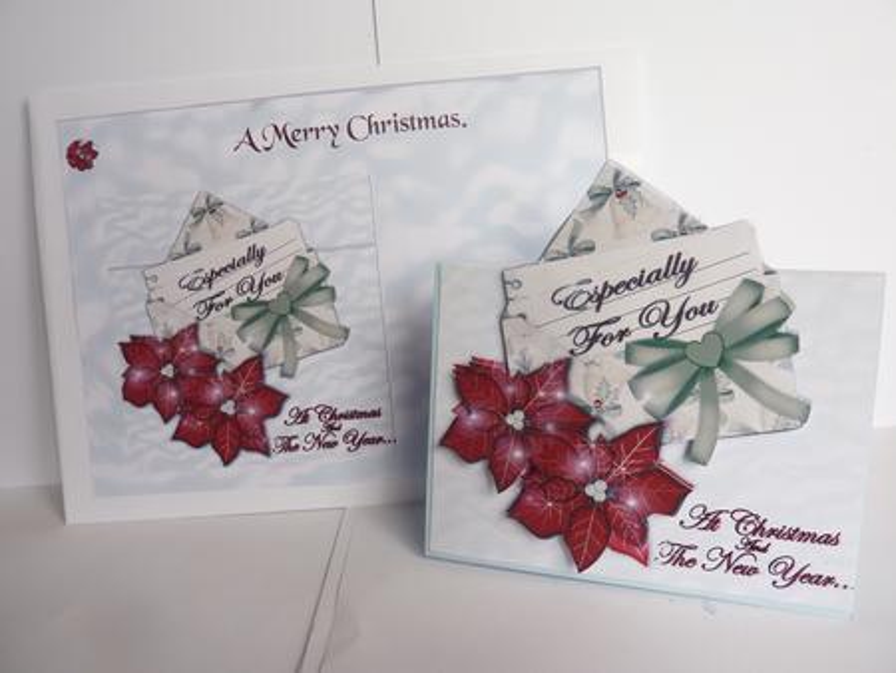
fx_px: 647
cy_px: 336
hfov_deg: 69.4
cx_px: 448
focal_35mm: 25
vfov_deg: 54.9
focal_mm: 4.1
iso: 80
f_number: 3.3
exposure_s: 1/40
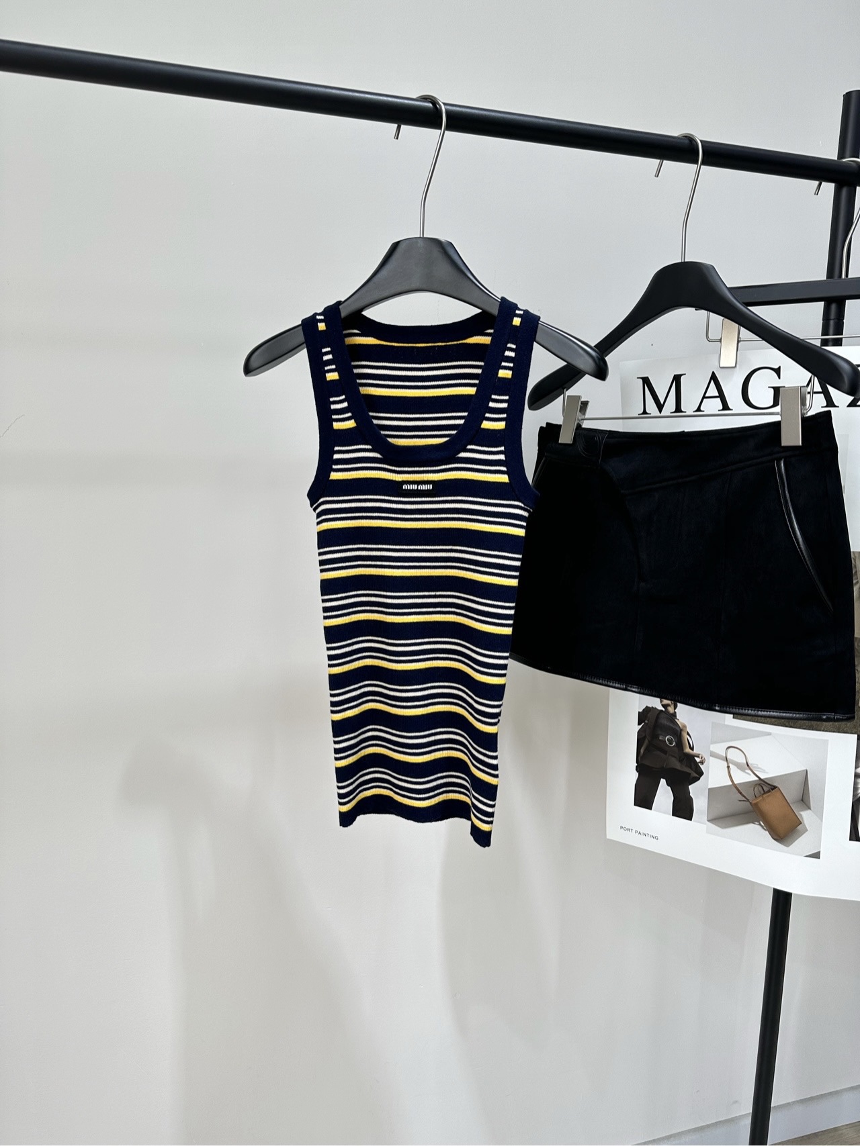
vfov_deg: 71.6
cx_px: 430
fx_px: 795
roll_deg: -1.3
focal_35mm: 24
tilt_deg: -8.7
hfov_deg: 56.8
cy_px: 573
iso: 80
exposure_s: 1/195
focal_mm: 6.86
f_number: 1.78
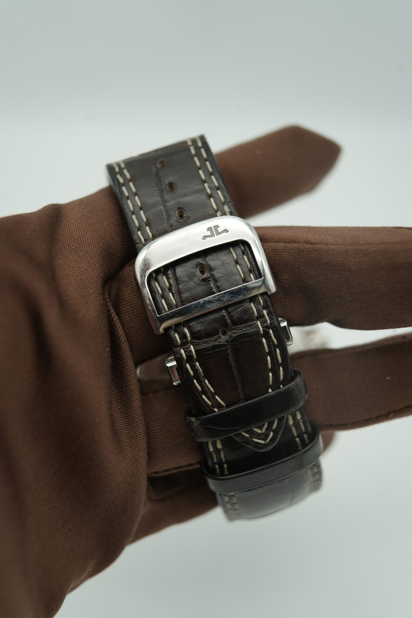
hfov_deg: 37.9
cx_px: 206
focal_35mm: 35
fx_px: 601
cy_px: 309
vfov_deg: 54.4
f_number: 5
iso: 400
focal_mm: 35
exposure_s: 1/250
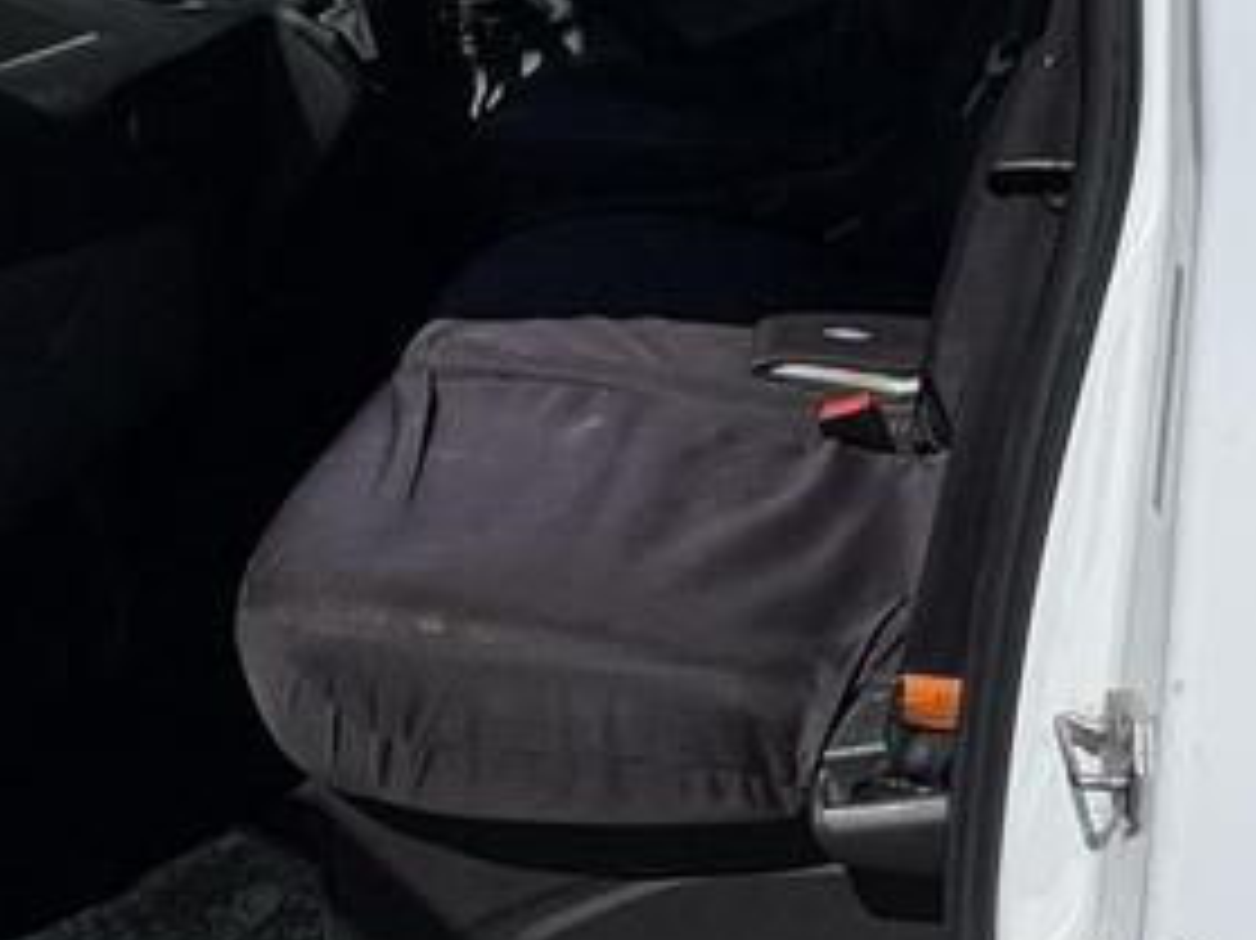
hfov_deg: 41.8
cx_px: 788
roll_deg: -1.2
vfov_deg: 31.0
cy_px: 139
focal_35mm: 45
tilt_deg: -10.5
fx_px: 1632
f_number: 2.2
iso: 50
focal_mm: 2.22
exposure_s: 1/4630
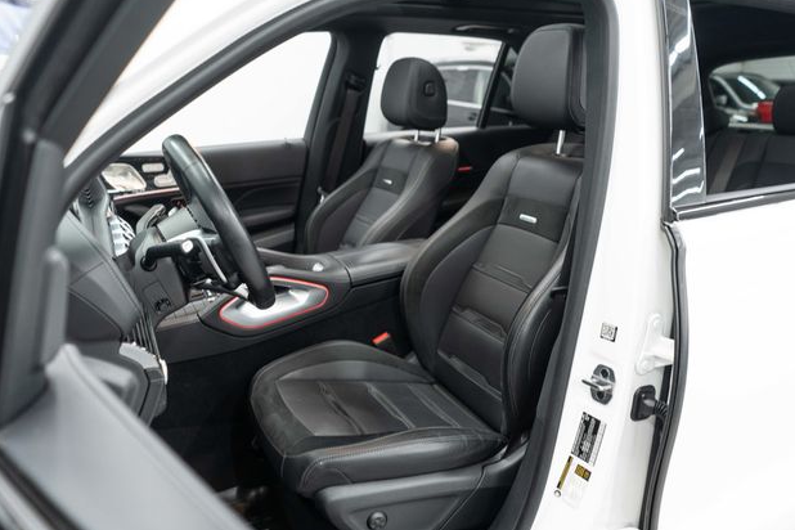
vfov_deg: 45.0
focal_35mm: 29
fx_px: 640
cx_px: 387
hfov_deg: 63.6
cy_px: 258
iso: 640
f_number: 3.2
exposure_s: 1/40
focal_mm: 28
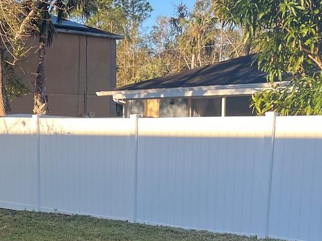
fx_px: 735
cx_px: 83
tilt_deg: -7.3
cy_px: 206
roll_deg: +1.7
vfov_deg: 18.4
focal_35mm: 79
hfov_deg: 24.5
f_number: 1.5
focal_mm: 5.7
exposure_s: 1/797
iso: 50
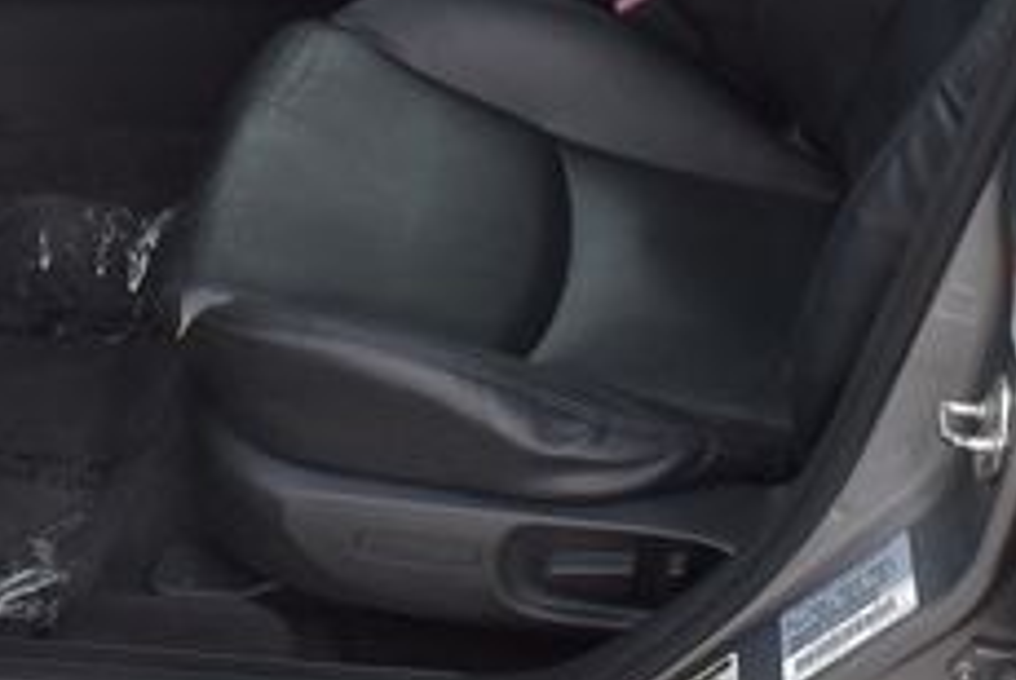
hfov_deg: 26.9
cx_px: 552
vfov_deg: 17.4
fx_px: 2119
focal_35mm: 75
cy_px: -121
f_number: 3.5
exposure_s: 1/250
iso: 640
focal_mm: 18
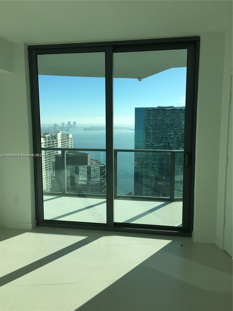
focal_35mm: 29
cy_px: 156
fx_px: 260
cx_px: 116
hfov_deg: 48.2
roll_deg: +0.4
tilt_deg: -6.8
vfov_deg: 61.7
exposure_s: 1/1923
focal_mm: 4.15
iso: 25
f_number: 2.2
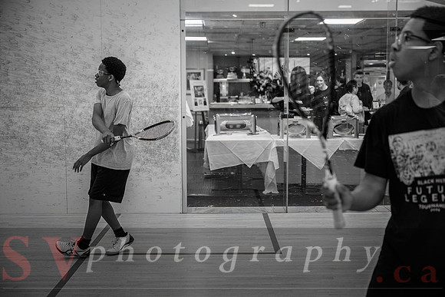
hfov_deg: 42.7
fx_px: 569
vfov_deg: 29.3
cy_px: 148
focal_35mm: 46
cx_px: 222
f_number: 2.8
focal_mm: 46
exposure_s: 1/320
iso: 1600
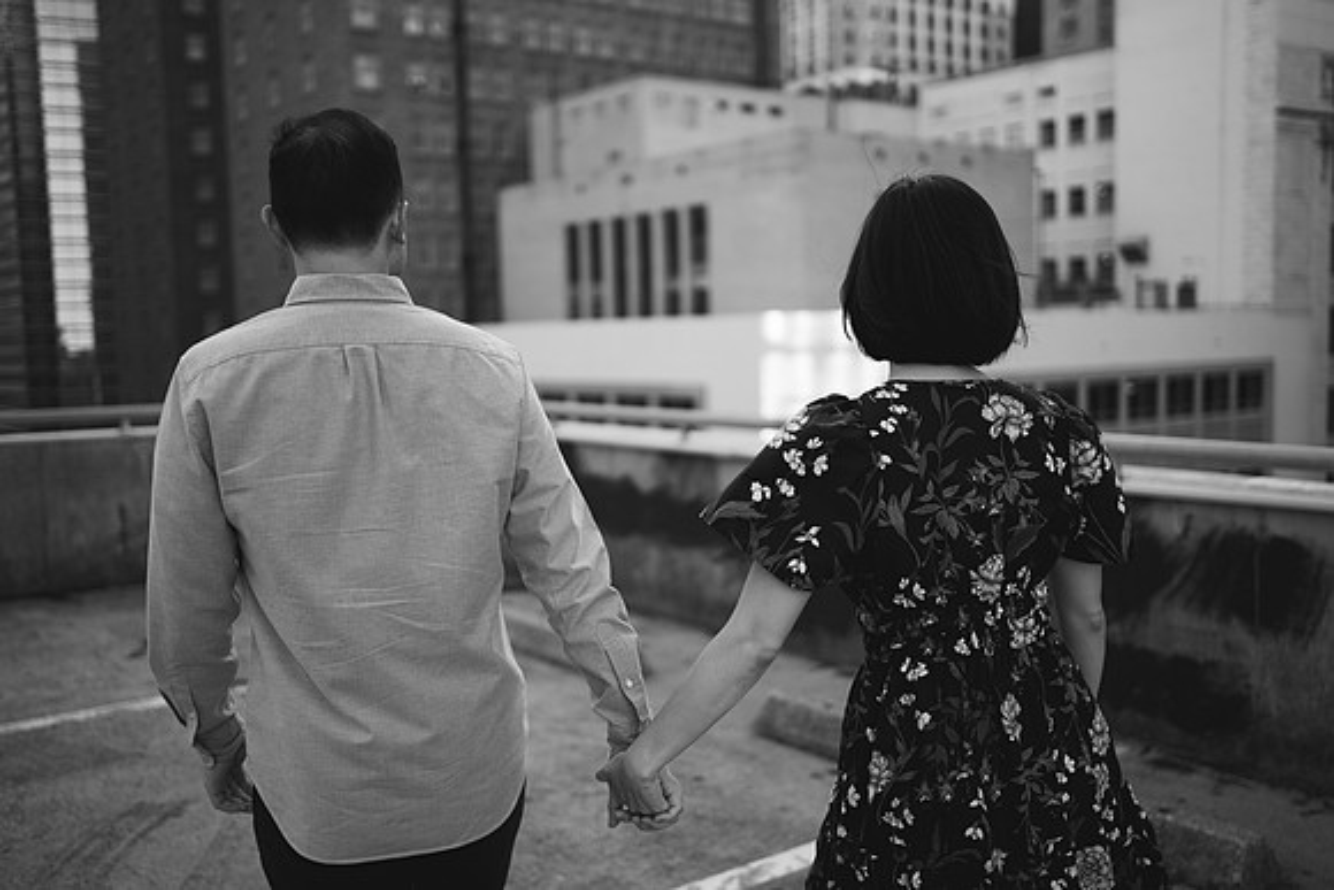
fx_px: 1297
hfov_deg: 54.4
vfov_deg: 37.9
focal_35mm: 35
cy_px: 445
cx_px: 667
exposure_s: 1/1600
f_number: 1.8
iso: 100
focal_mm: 35
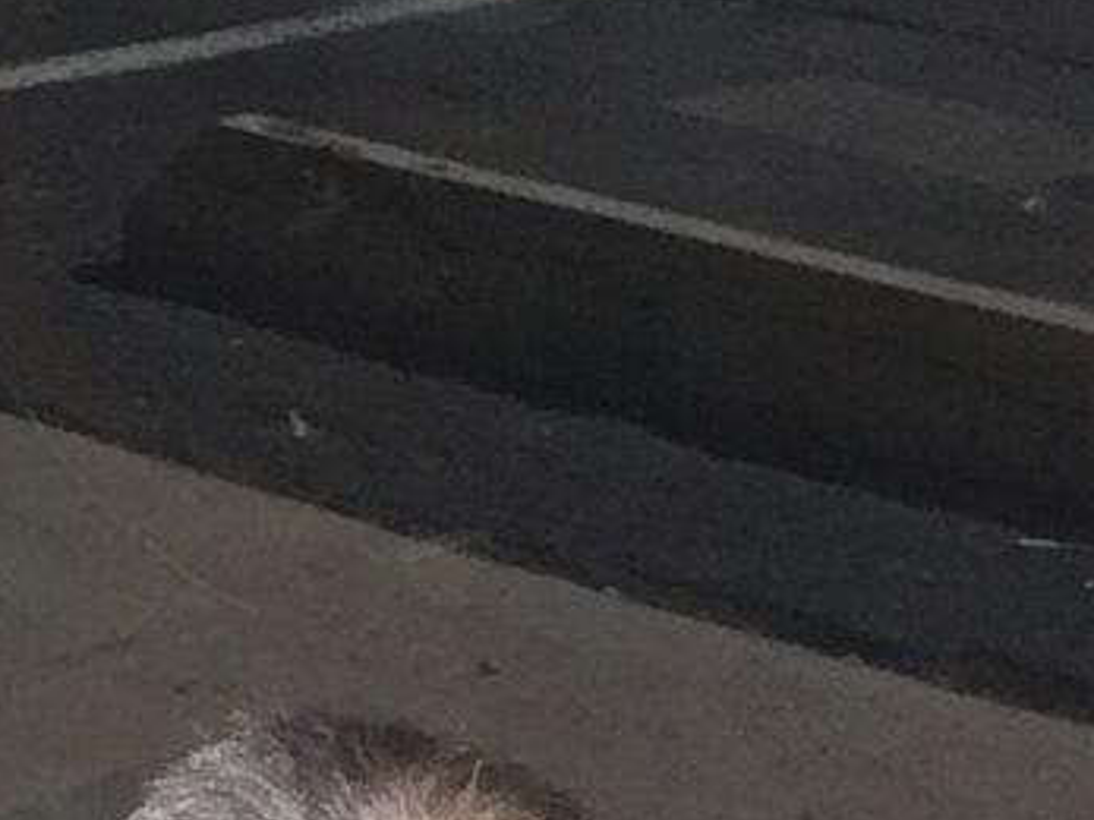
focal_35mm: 214
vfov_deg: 6.2
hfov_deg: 8.3
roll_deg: +0.1
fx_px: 6761
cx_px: -1699
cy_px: -1940
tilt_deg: +3.5
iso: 32
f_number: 2.2
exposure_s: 1/1464
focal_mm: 4.15
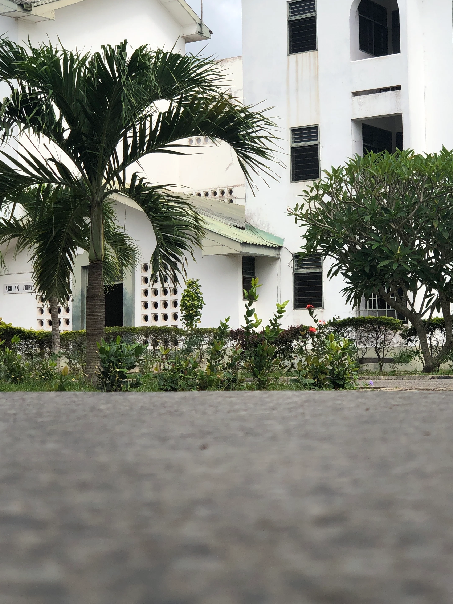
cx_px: 287
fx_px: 1274
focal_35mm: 73
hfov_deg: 20.1
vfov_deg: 26.6
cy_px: 249
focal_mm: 6
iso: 16
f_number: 2.4
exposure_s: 1/1021
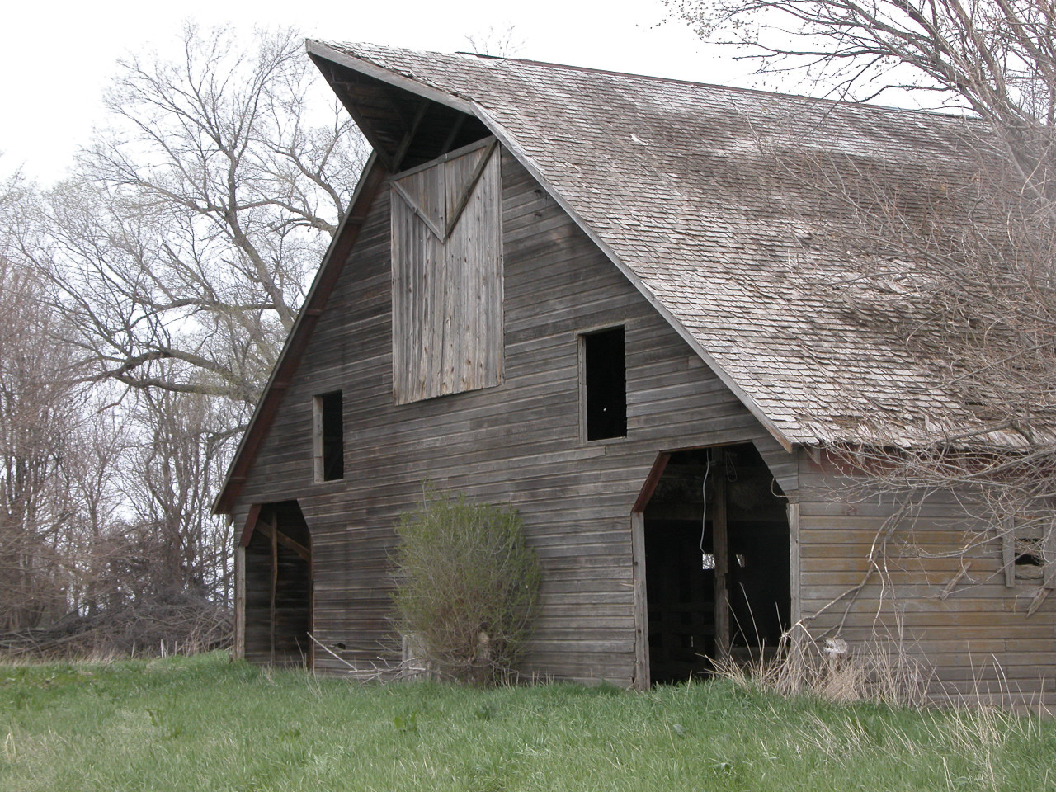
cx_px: 528
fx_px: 2379
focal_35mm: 78
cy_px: 396
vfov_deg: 18.9
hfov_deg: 25.0
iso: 100
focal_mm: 19.9
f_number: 4.8
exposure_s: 1/186
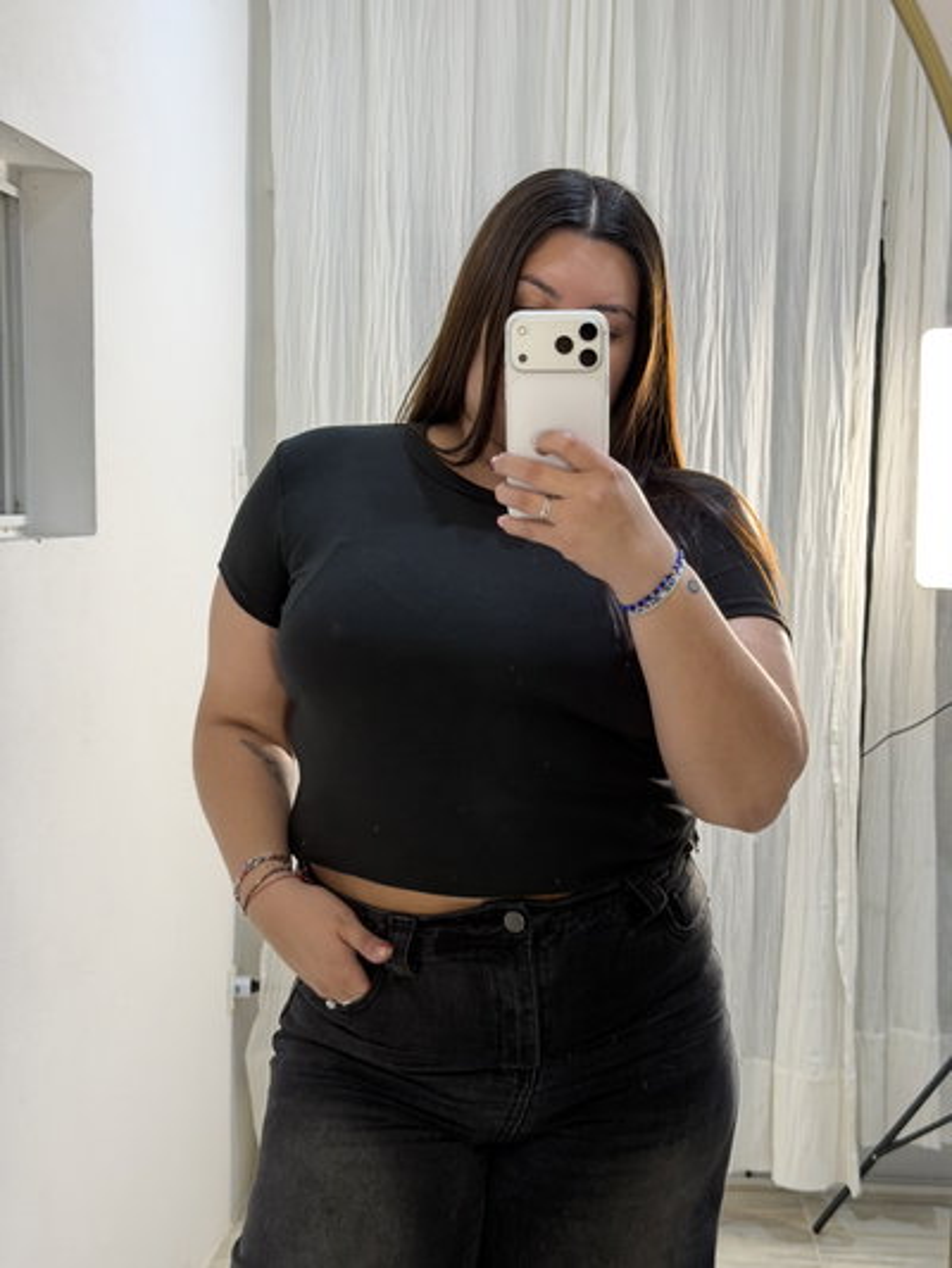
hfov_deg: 30.3
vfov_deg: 39.6
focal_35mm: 48
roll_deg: +0.0
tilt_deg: -13.7
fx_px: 1759
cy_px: 634
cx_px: 476
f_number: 1.78
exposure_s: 1/100
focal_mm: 6.76
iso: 64
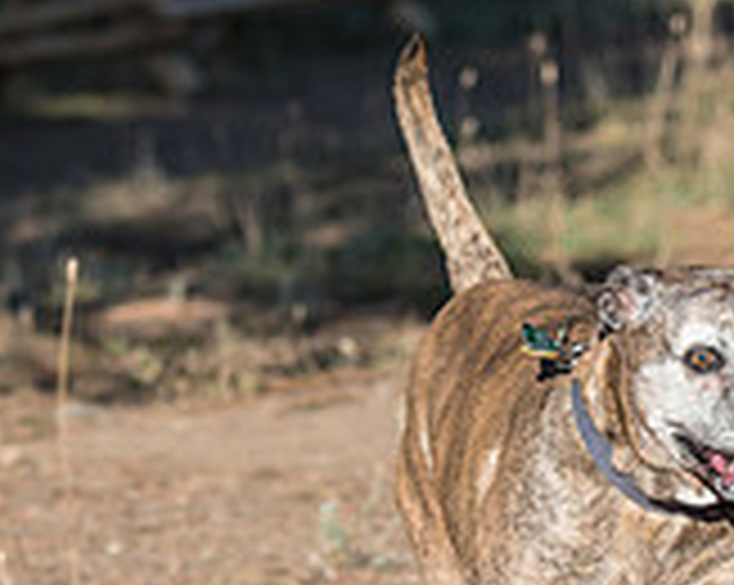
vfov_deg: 4.1
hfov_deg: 5.1
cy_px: 304
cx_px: 725
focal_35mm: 379
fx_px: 8223
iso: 200
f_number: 4
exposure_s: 1/1250
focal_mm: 80
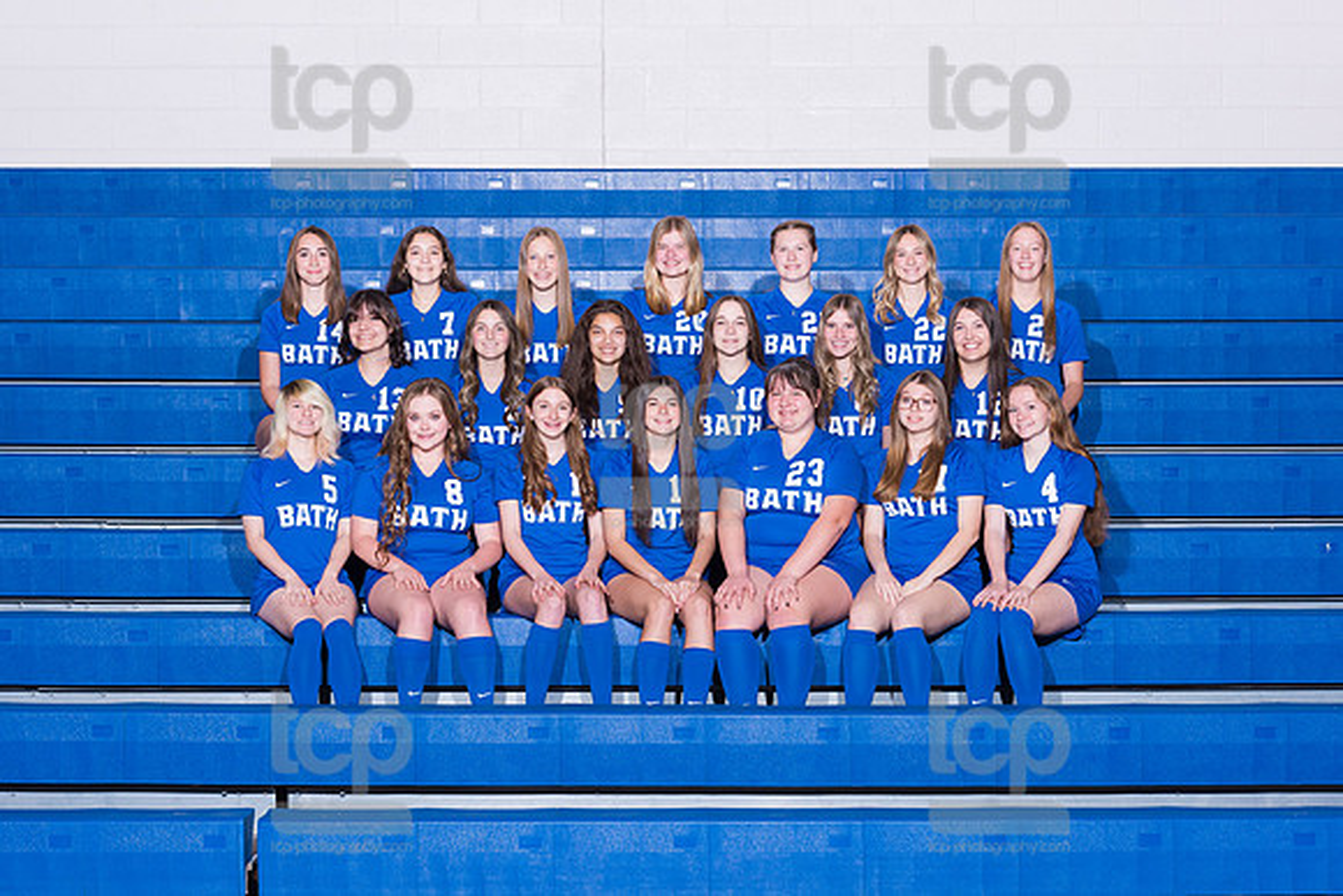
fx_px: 2801
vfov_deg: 18.2
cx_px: 663
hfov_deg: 27.0
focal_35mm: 75
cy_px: 410
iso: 640
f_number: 7.1
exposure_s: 1/250
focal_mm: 62
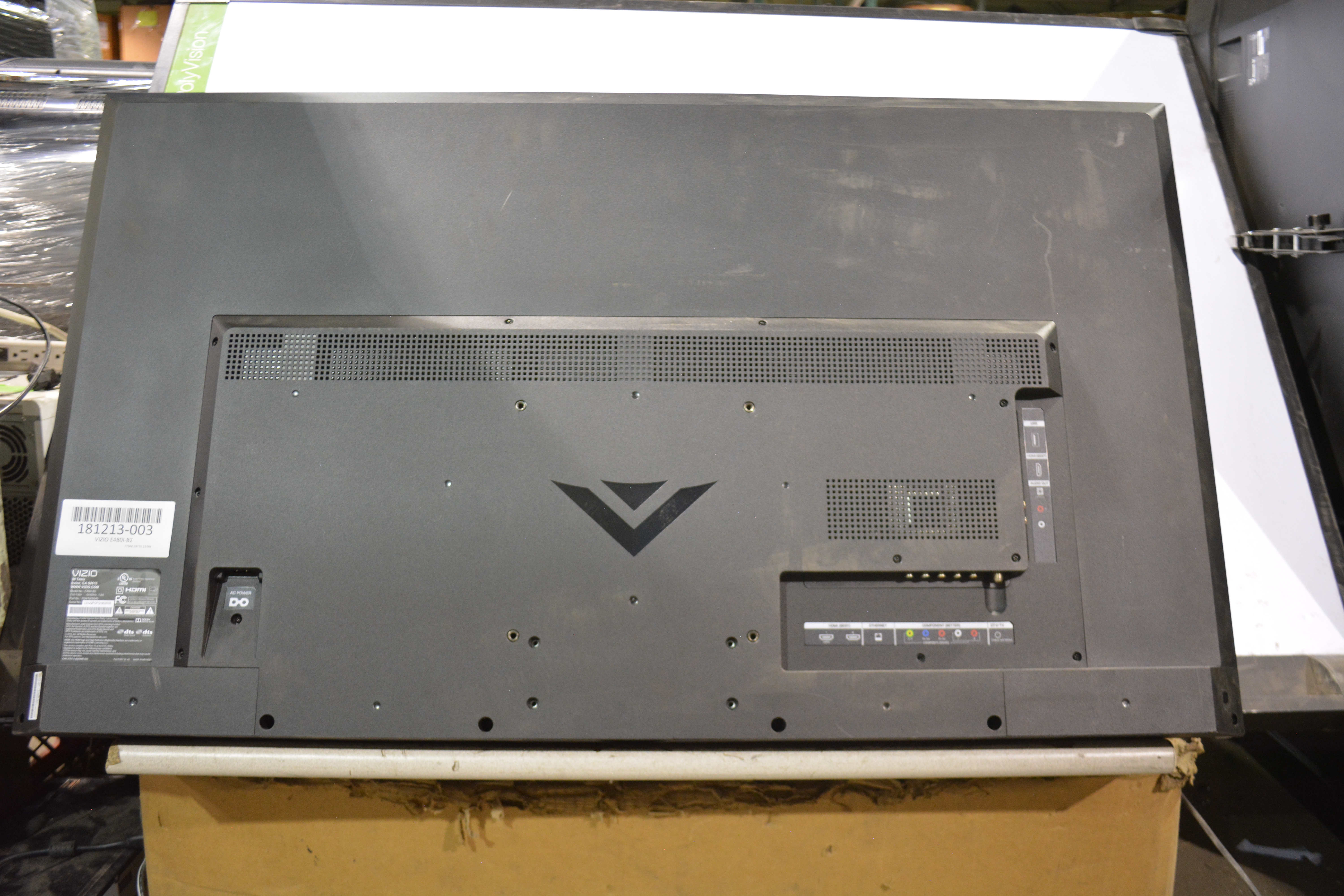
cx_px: 672
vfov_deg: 43.6
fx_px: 1120
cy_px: 448
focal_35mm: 30
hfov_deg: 61.9
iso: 1600
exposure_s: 1/30
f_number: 3.8
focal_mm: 20
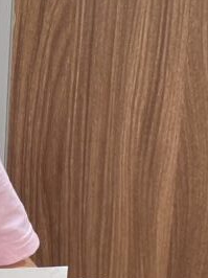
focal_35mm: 94
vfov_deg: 20.9
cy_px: 143
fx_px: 754
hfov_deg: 13.9
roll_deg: +0.0
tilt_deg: -11.2
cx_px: -169
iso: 100
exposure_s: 1/100
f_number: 1.6
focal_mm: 5.1
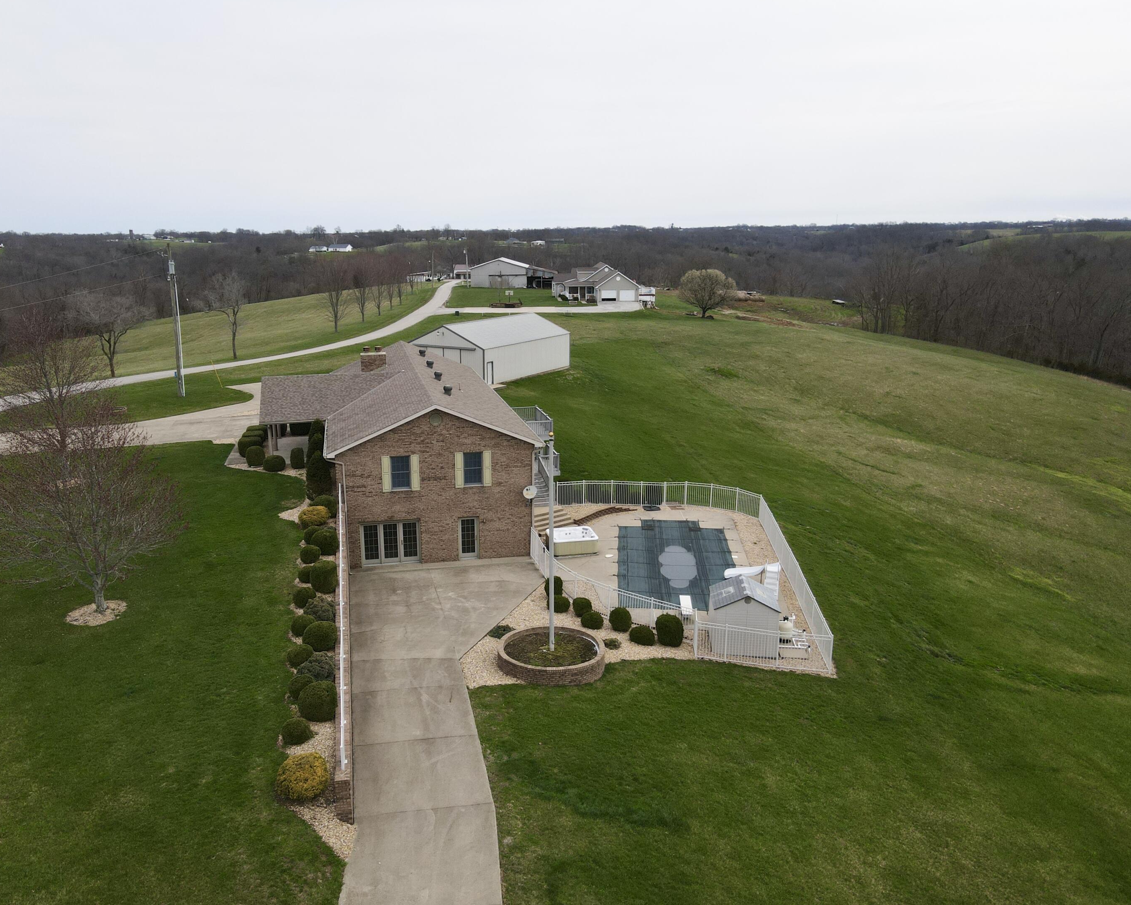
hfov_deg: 65.9
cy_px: 466
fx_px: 870
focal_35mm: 26
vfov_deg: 54.9
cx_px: 516
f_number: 2.8
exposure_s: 1/800
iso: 100
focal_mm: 4.5
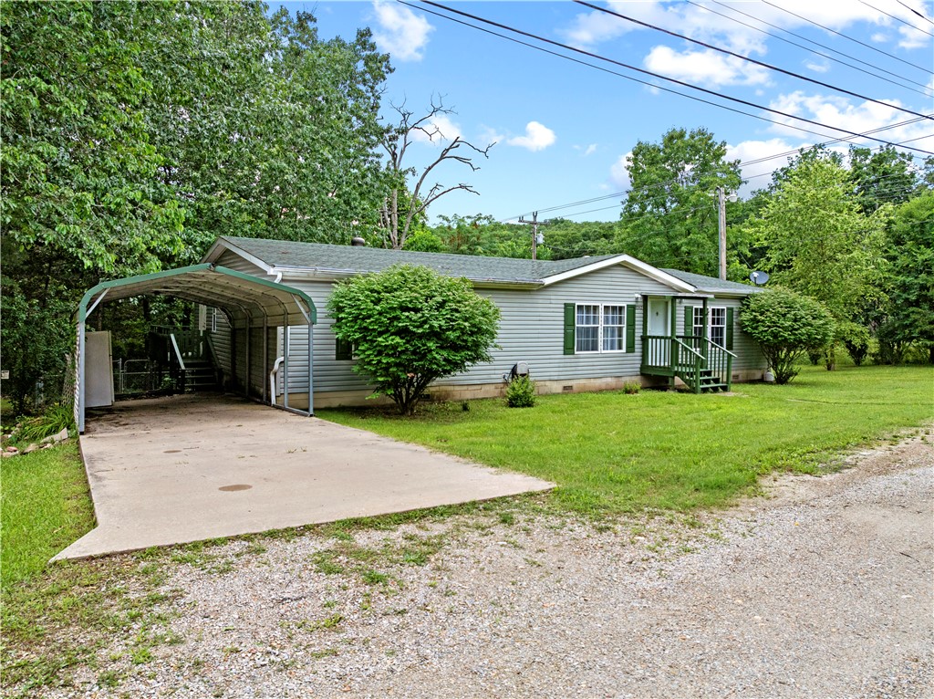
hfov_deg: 71.6
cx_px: 467
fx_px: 647
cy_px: 350
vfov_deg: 56.7
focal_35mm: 24
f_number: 2.8
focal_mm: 12.29
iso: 230
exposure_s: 1/2000
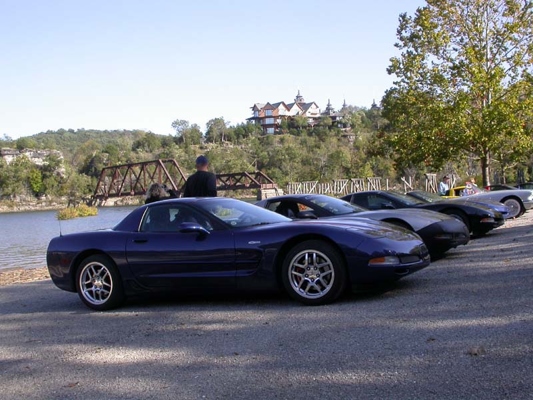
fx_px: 585
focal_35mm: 38
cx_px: 266
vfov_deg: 37.7
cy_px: 200
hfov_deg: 49.0
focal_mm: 7.85
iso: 100
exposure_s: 1/197
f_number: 6
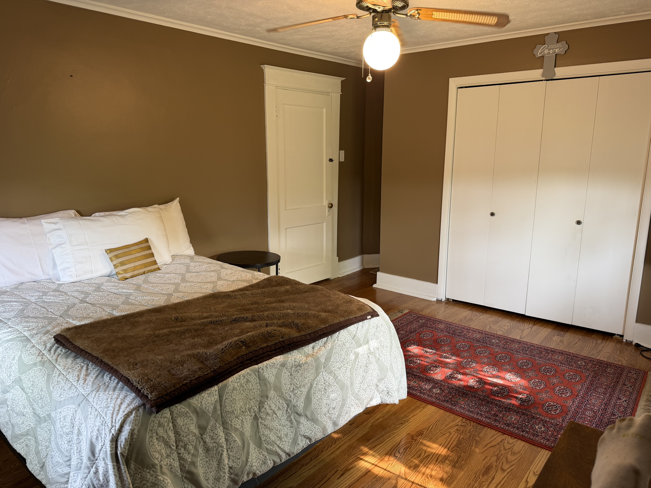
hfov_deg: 71.6
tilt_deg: -11.3
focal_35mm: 24
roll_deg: +0.0
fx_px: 451
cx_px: 326
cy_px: 244
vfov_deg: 56.8
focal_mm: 6.76
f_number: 1.78
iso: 125
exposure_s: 1/60
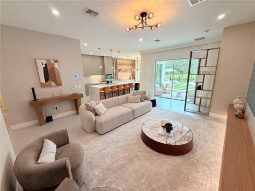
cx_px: 128
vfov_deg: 85.7
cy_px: 96
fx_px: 103
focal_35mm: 14
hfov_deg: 102.1
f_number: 2.2
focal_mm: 2.22
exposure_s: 1/120
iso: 200
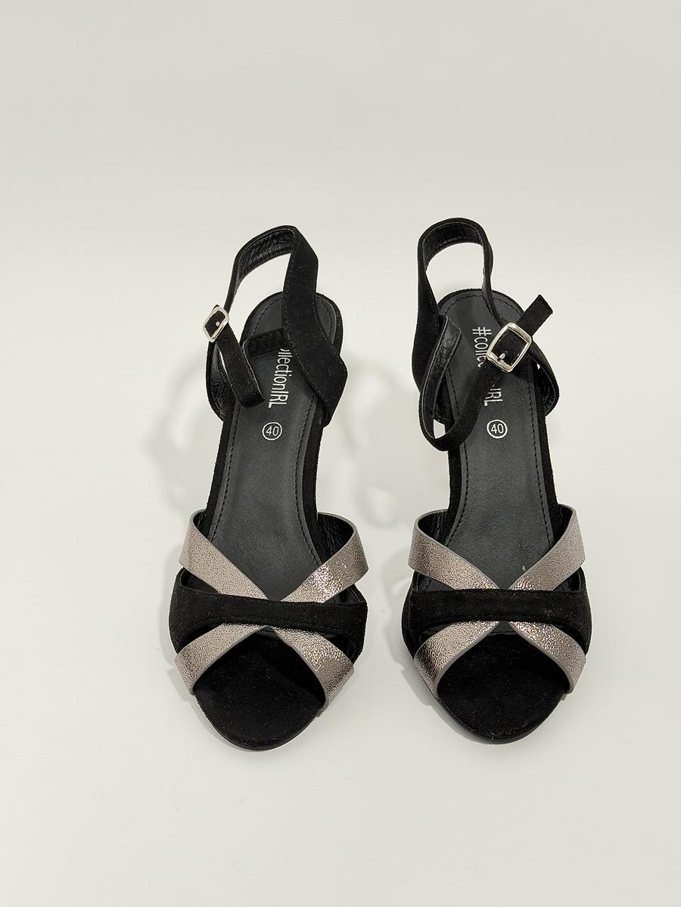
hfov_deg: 30.3
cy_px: 454
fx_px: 1259
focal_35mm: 48
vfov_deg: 39.7
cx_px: 340
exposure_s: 1/67
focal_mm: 6.76
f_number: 1.78
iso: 100
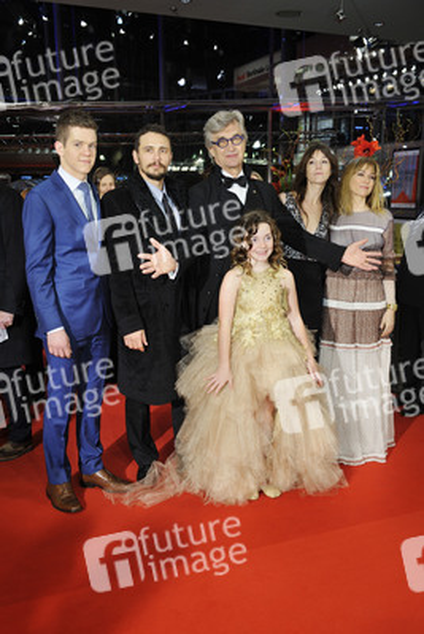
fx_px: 600
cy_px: 317
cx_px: 212
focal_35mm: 34
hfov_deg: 38.9
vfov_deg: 55.8
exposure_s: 1/50
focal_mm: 34
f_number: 4.5
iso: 500
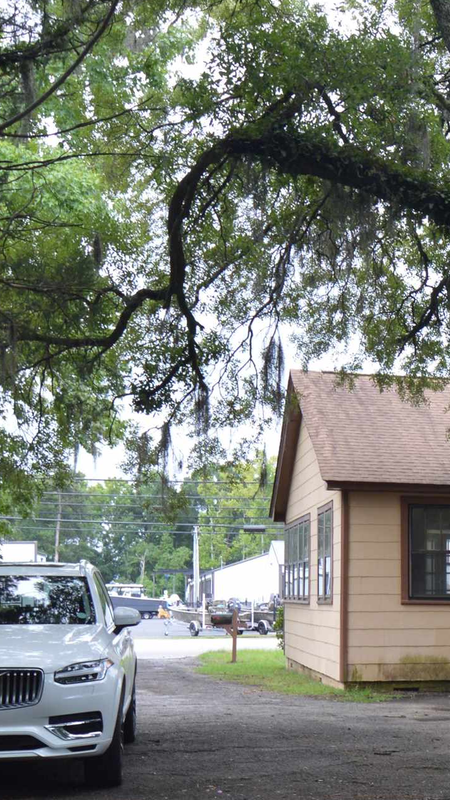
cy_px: 522
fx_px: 1363
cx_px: 504
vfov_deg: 32.5
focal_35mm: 64
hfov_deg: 18.0
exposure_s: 1/60
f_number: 5.6
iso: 200
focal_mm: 17
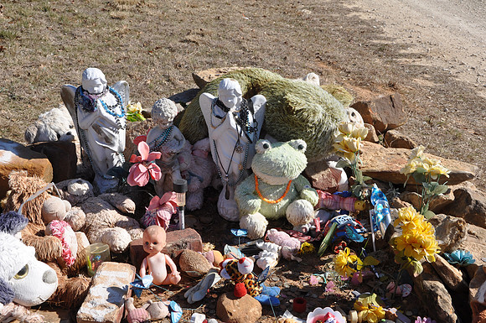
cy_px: 162
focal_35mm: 42
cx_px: 243
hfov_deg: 46.5
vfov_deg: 31.8
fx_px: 566
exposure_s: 1/160
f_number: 13
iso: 200
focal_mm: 28
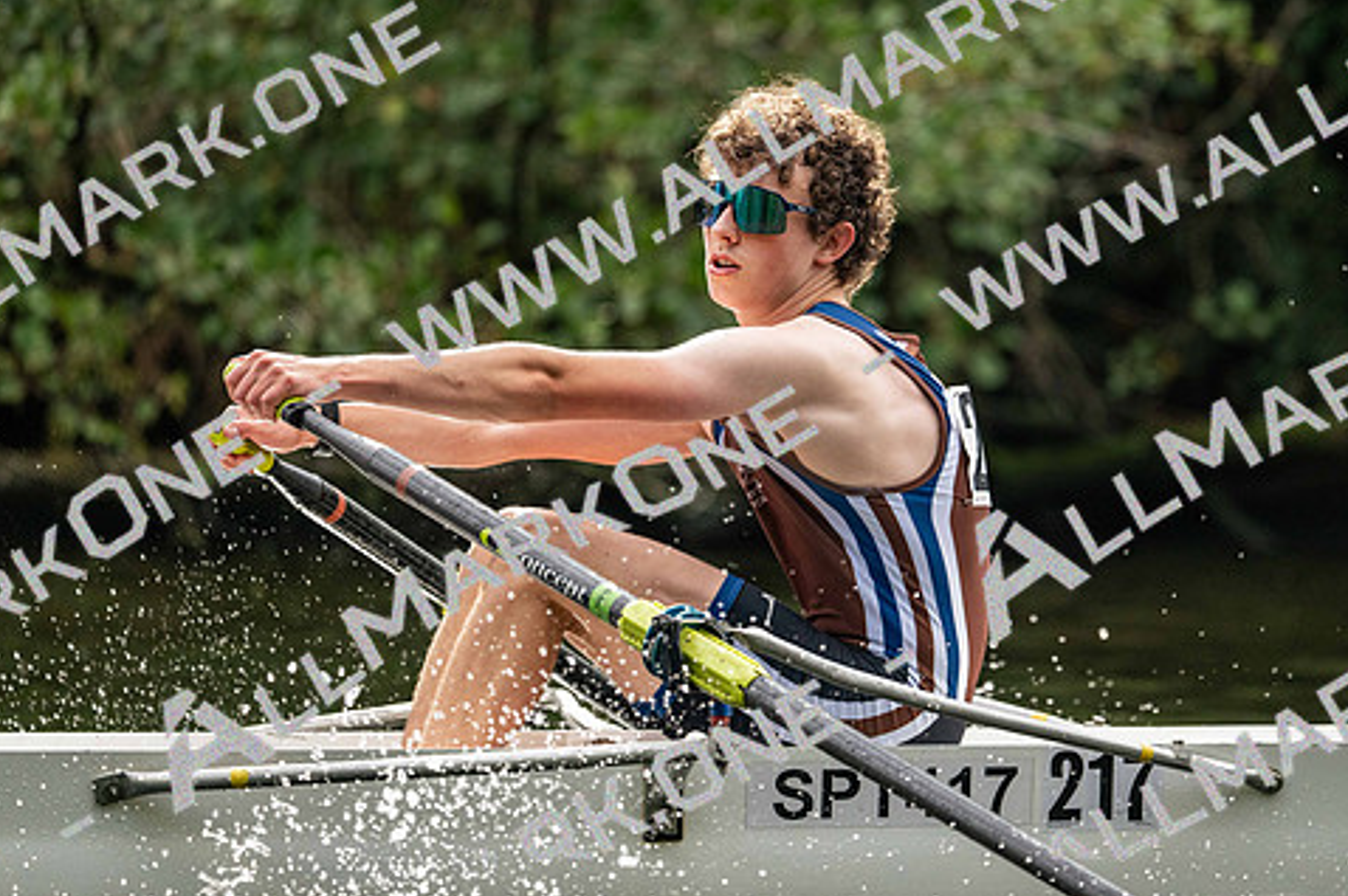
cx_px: 733
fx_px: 18147
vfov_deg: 2.8
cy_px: 378
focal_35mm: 485
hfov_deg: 4.3
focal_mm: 400
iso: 1250
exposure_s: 1/2500
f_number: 4.5
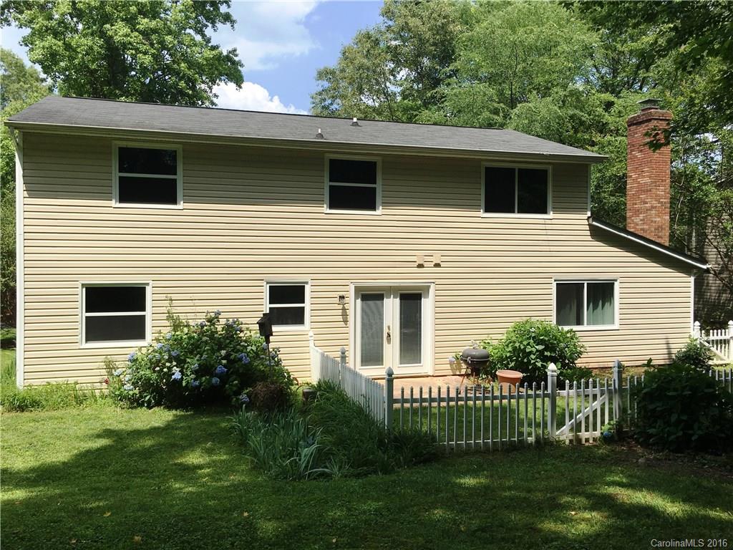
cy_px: 275
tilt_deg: -1.1
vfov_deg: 48.2
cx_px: 366
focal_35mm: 29
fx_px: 614
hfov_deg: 61.7
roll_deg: -0.3
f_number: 2.2
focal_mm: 4.15
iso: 25
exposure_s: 1/1451
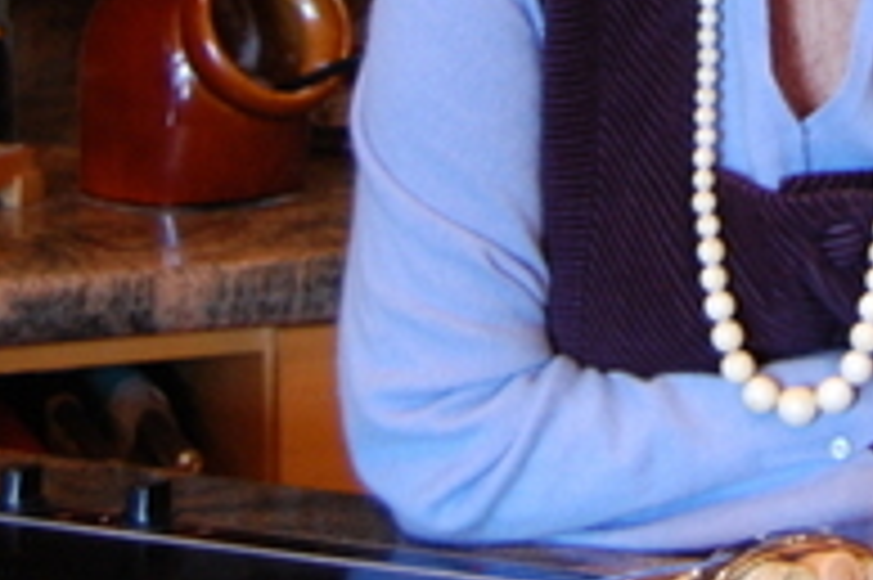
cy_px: -339
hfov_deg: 14.0
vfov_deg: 9.2
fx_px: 3513
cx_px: 806
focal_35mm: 145
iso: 800
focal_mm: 30
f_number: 4.2
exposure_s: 1/13
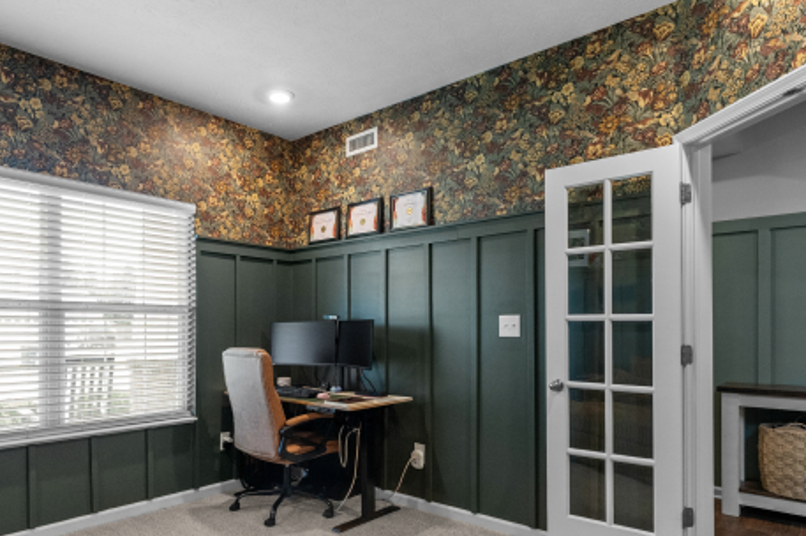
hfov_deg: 75.6
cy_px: 312
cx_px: 339
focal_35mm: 23
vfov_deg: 54.8
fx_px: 515
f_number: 5
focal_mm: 14
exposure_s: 1/60
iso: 1600
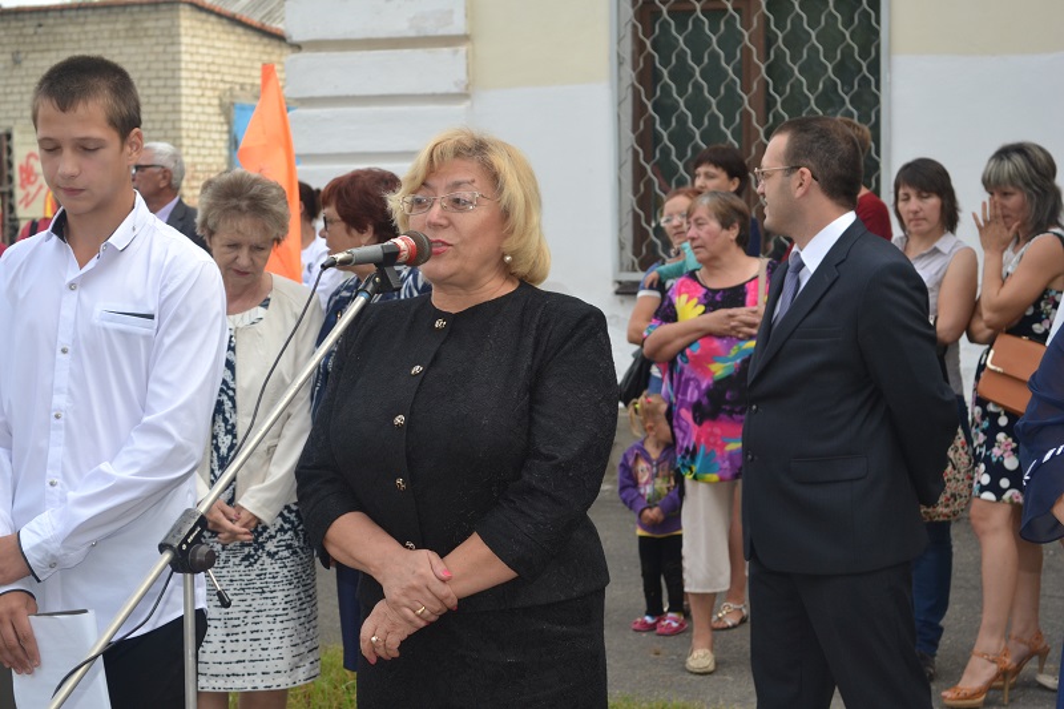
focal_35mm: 82
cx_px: 532
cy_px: 354
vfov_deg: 16.5
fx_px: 2438
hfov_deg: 24.6
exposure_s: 1/200
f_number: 5.6
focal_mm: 55
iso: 280
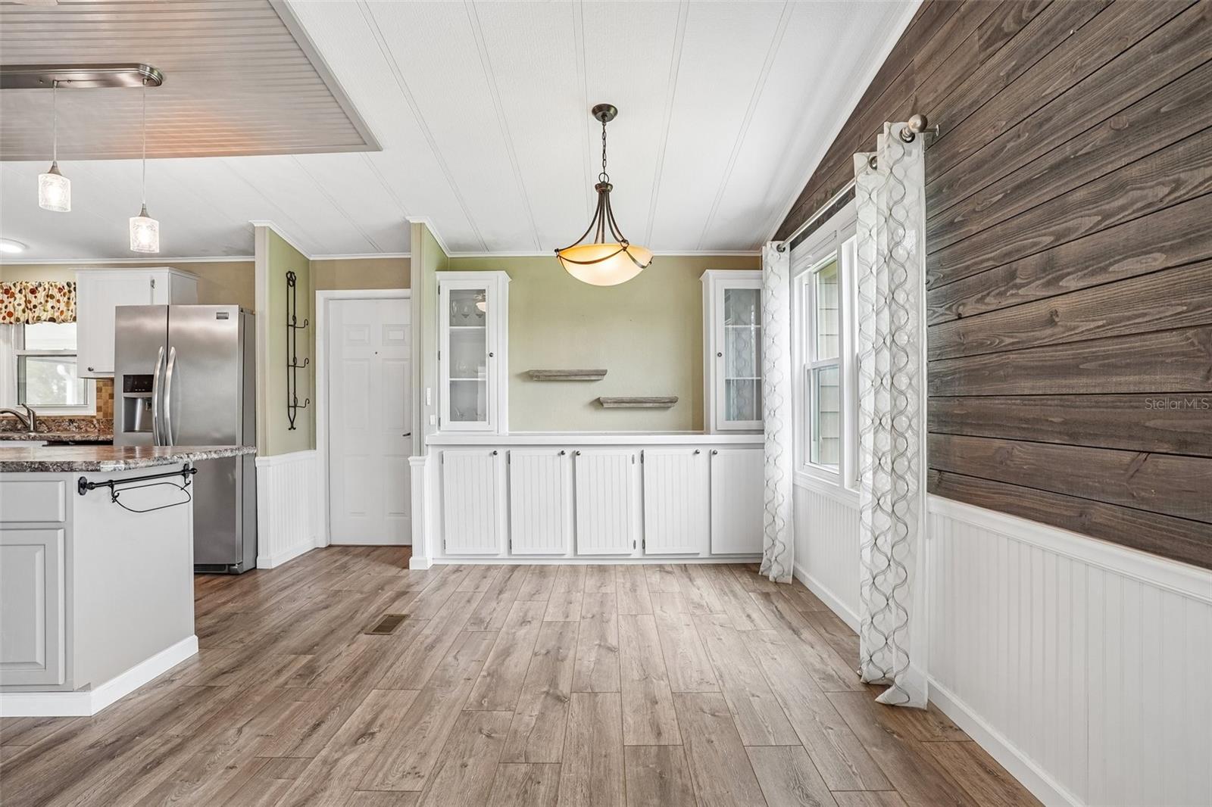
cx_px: 606
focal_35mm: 18
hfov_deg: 90.0
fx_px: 606
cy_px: 404
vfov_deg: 67.4
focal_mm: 18
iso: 400
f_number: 9
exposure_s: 1/25
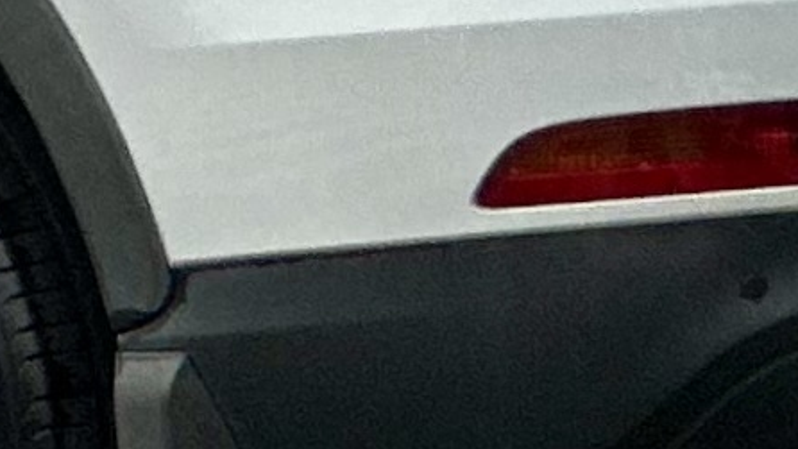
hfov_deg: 3.6
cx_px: -480
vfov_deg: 2.0
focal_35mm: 602
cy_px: -460
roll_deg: -1.6
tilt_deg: +0.4
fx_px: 12740
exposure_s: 1/121
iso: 80
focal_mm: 9
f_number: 2.8
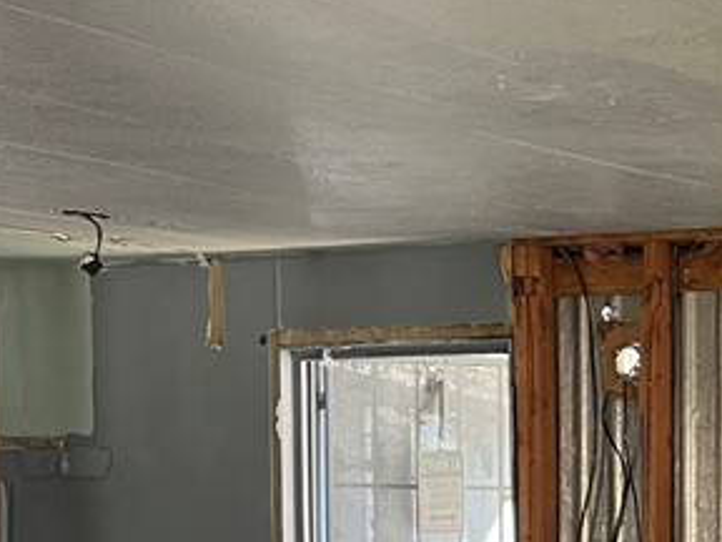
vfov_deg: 16.0
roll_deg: +0.8
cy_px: 627
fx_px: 1856
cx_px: 953
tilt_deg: -4.5
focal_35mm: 89
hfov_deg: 20.1
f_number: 1.6
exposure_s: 1/60
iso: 125
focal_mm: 5.1
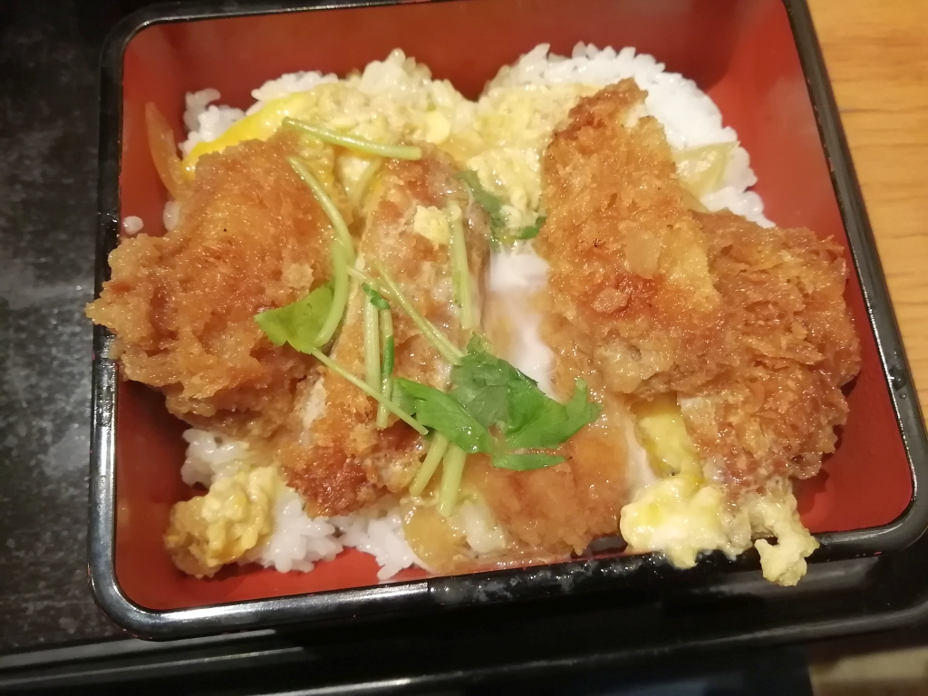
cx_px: 464
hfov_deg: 65.3
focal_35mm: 27
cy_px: 348
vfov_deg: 51.4
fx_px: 724
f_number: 1.8
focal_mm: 3.62
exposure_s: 1/33.3
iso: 400
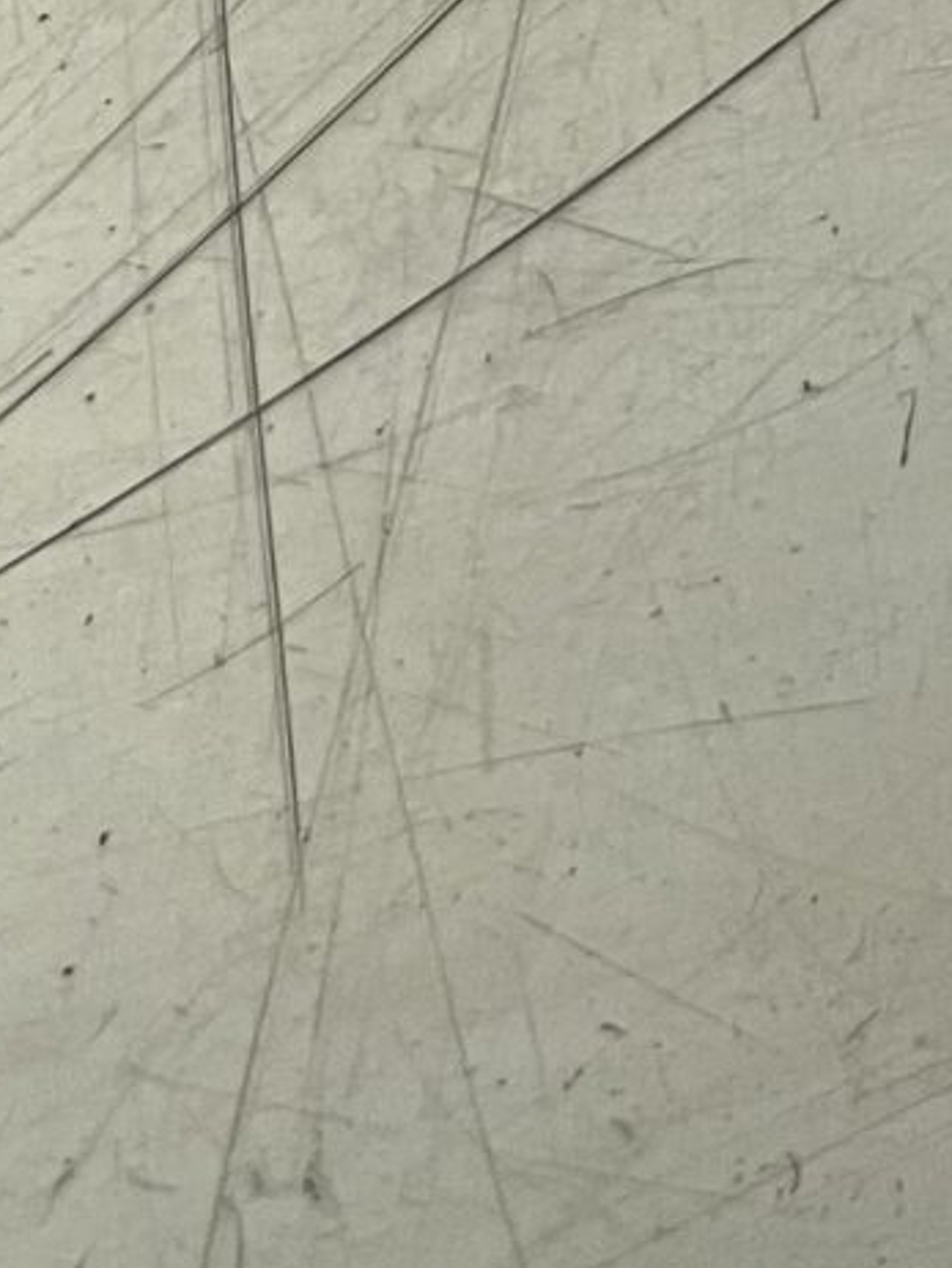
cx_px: 1632
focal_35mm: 144
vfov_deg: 11.0
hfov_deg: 9.8
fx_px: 5275
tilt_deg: -58.9
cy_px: -2031
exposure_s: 1/50
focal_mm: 5.1
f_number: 1.6
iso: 125
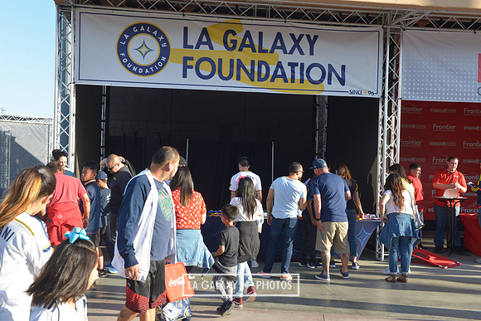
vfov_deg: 33.4
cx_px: 240
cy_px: 160
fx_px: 535
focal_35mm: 40
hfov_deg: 48.4
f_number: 9
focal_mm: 40
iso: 400
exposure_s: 1/320
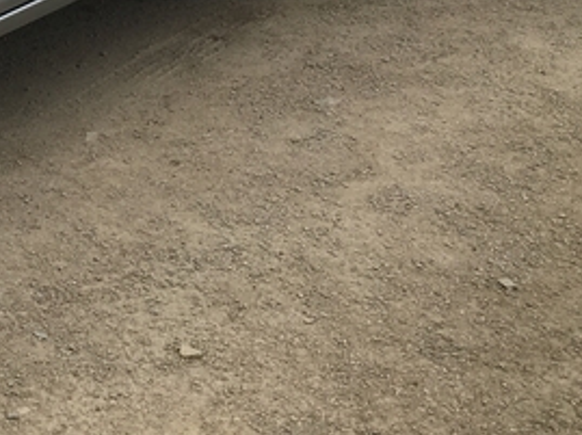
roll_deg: -3.4
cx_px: -346
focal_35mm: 108
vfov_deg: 13.3
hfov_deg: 16.3
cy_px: -104
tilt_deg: -10.4
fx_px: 1813
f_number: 2.2
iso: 25
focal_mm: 4.15
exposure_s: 1/1709
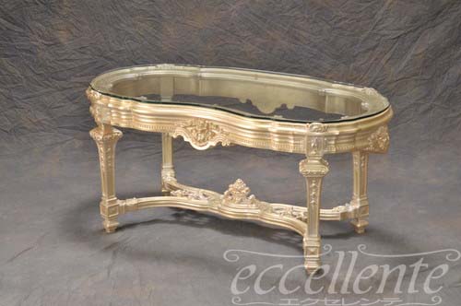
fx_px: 1055
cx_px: 230
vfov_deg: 16.5
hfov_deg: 24.6
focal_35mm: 82
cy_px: 153
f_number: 16
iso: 400
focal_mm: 55
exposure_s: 1/100
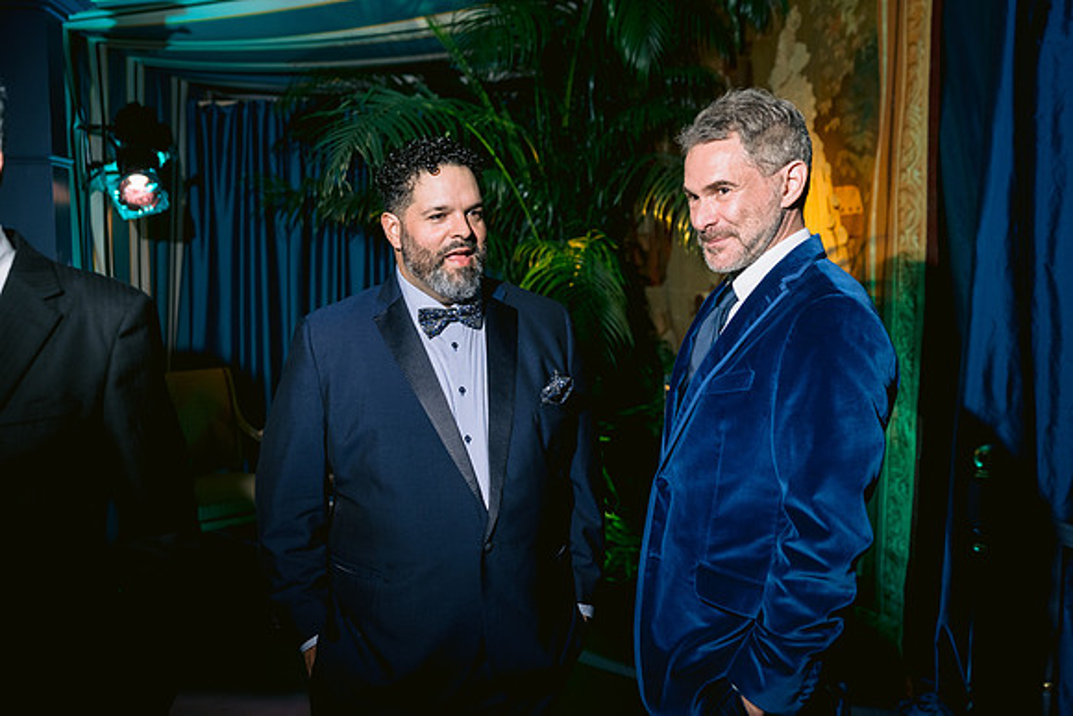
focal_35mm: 35
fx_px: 1043
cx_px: 536
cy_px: 358
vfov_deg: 37.9
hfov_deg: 54.4
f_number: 2.8
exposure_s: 1/80
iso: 800
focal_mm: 35
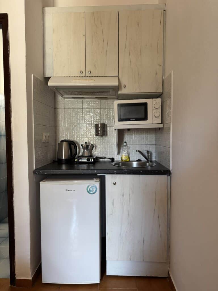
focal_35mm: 24
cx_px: 109
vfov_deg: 71.6
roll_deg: +0.1
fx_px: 202
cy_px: 146
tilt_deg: -2.6
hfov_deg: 56.8
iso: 200
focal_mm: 6.76
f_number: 1.78
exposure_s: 1/71
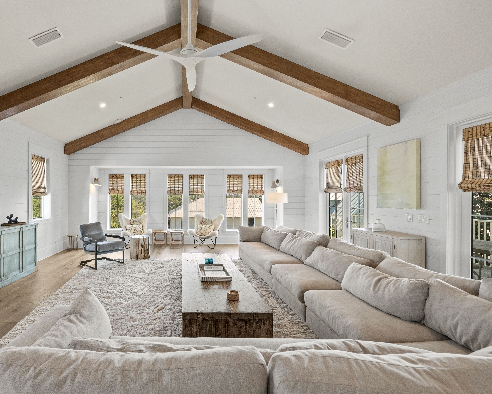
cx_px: 189
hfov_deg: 88.1
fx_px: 248
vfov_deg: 76.9
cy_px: 204
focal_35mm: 17
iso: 320
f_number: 7.1
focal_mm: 12
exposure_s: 1/20
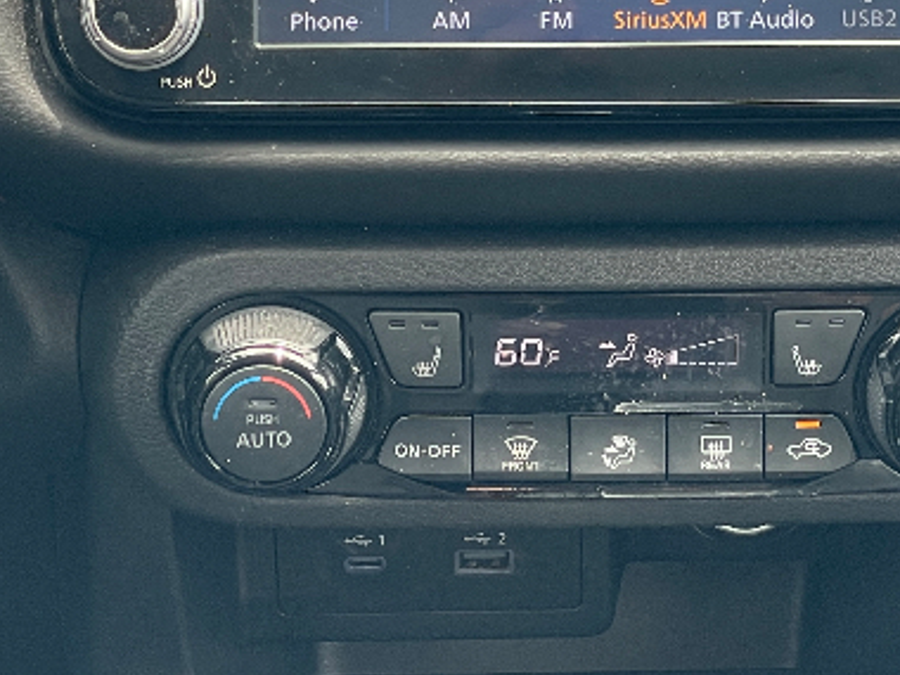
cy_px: -19
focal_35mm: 140
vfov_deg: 10.5
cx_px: 692
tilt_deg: -28.1
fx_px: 3640
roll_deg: -1.2
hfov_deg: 14.0
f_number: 2
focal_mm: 6
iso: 50
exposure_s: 1/99
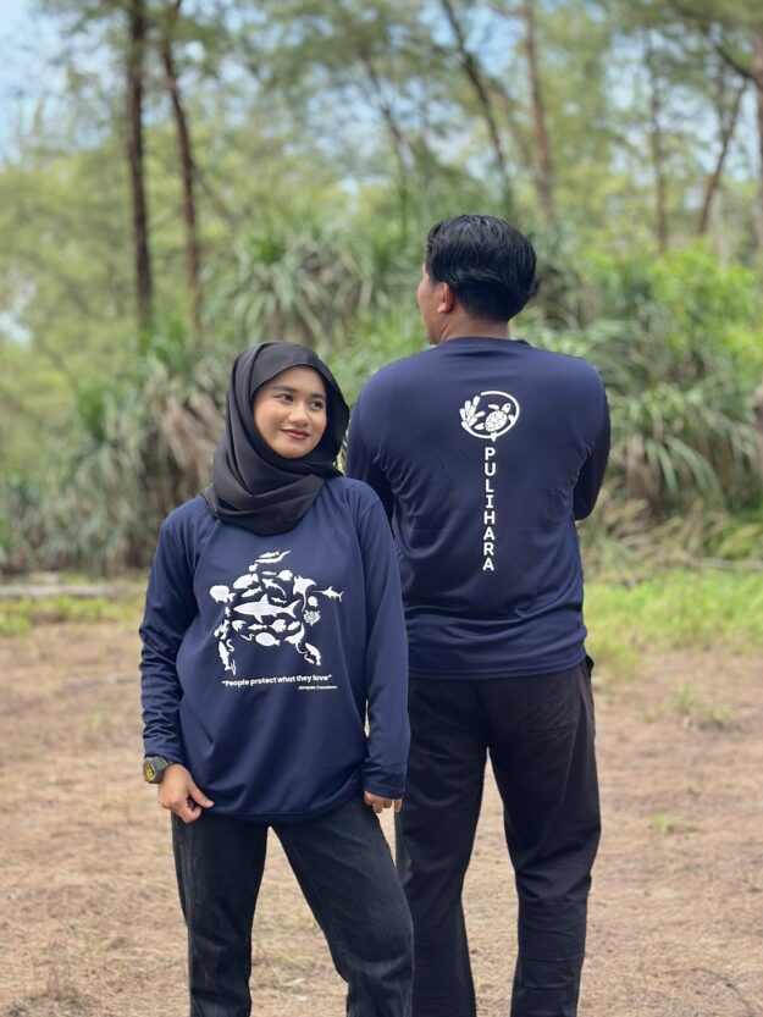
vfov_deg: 39.7
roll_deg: -2.4
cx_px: 382
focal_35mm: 48
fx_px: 1410
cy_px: 508
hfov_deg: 30.3
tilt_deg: +0.0
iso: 80
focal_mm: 6.86
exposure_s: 1/1107
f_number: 1.78
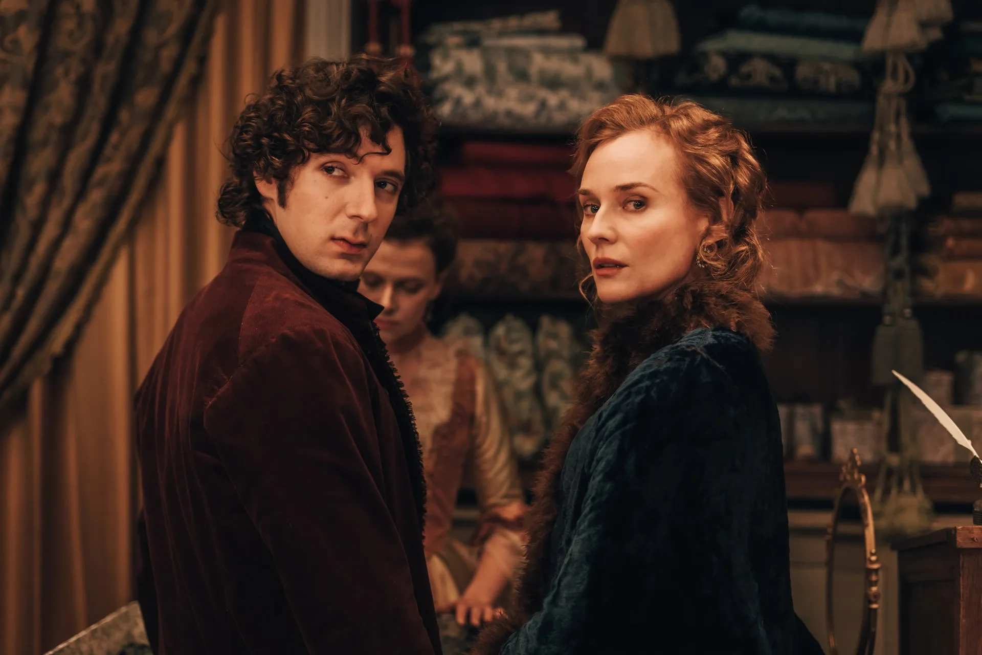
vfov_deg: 27.0
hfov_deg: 39.6
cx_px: 491
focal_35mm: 50
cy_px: 328
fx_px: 1364
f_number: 2.2
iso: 1600
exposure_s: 1/140
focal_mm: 50
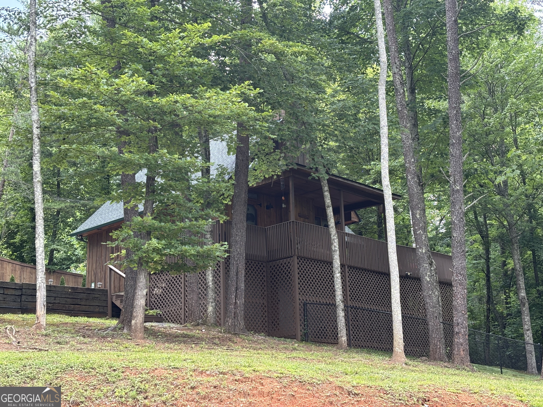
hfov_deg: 36.8
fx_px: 816
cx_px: 272
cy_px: 204
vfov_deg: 28.0
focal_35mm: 52
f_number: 1.6
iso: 40
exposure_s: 1/124
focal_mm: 5.96
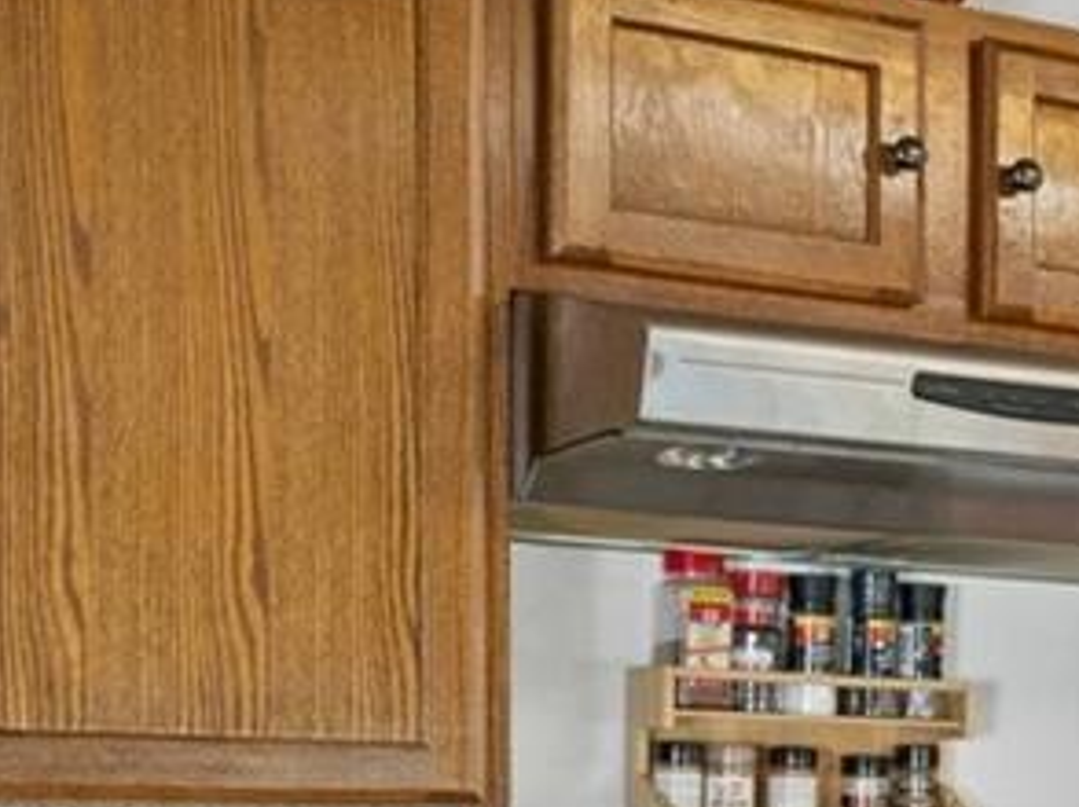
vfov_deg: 13.2
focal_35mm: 110
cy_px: 910
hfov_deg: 14.7
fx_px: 3426
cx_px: 2162
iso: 320
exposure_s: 1/4
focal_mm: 14
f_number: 8
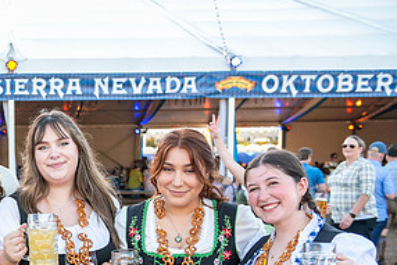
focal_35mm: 77
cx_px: 1
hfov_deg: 25.1
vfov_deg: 17.5
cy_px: 243
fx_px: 850
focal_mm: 38
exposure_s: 1/640
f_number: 4
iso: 640
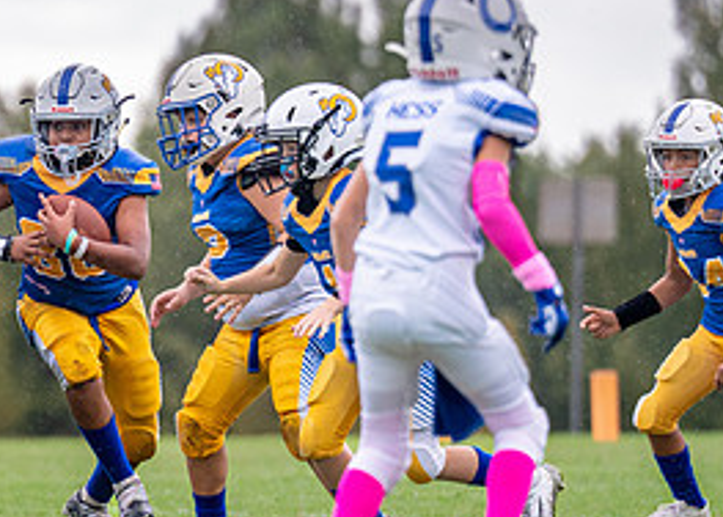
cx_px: 27
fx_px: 11543
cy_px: 358
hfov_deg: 3.6
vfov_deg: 2.6
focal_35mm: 562
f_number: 2.8
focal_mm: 200
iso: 400
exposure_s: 1/1600
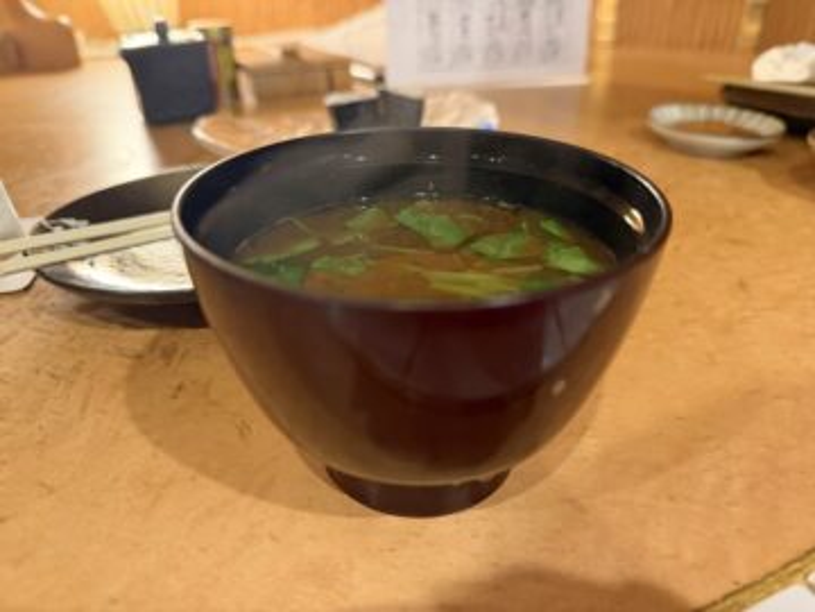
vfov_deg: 56.8
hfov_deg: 71.6
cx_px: 408
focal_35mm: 24
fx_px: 565
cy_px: 306
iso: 800
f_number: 1.78
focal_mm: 6.76
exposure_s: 1/40
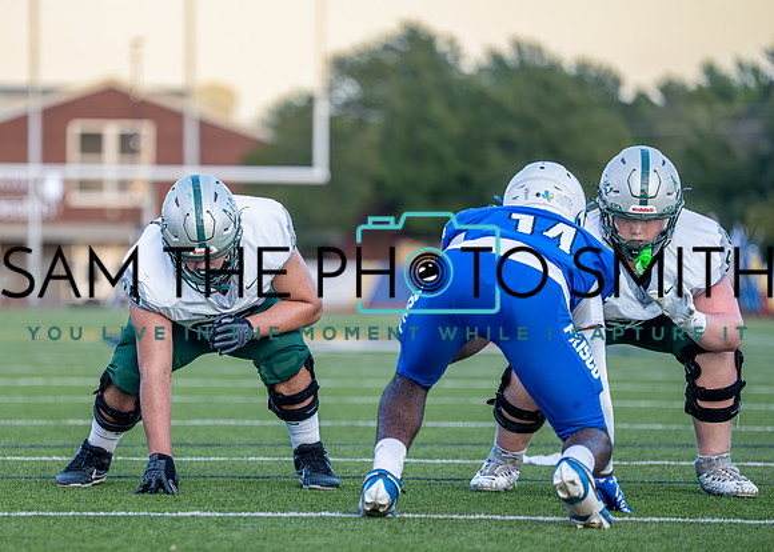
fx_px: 5197
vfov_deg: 6.1
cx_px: 254
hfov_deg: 8.5
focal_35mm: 236
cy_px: 309
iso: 500
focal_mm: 178
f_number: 2.8
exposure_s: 1/1250
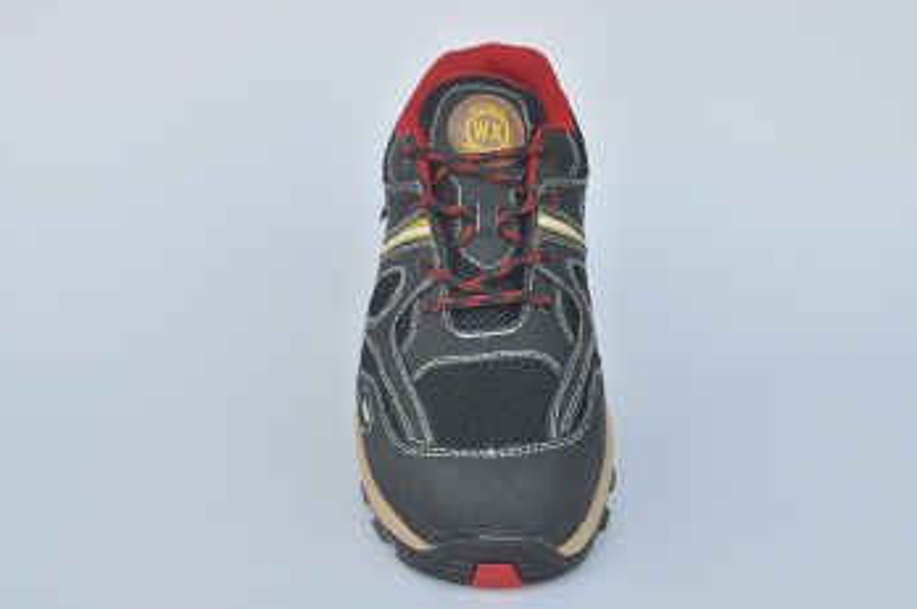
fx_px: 1185
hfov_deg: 42.3
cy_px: 282
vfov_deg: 28.8
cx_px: 501
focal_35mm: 47
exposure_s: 1/125
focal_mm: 27
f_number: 7.1
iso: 200
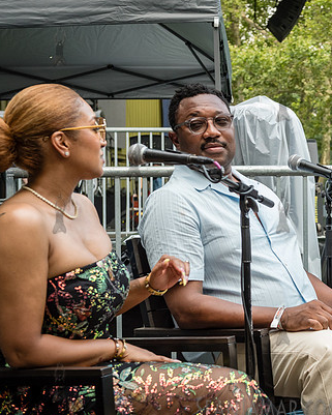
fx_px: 970
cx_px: 346
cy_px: 212
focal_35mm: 79
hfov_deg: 18.8
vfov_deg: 24.1
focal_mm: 48
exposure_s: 1/500
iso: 1000
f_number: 4.5
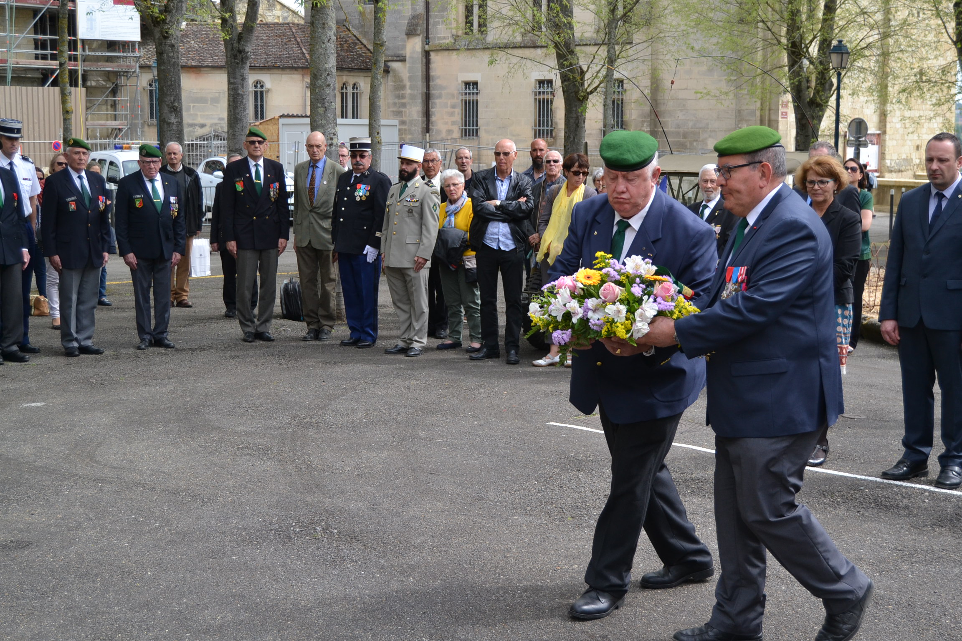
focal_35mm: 52
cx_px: 481
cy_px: 320
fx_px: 1403
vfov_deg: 25.8
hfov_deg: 37.9
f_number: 4.5
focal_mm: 35
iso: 400
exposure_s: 1/800
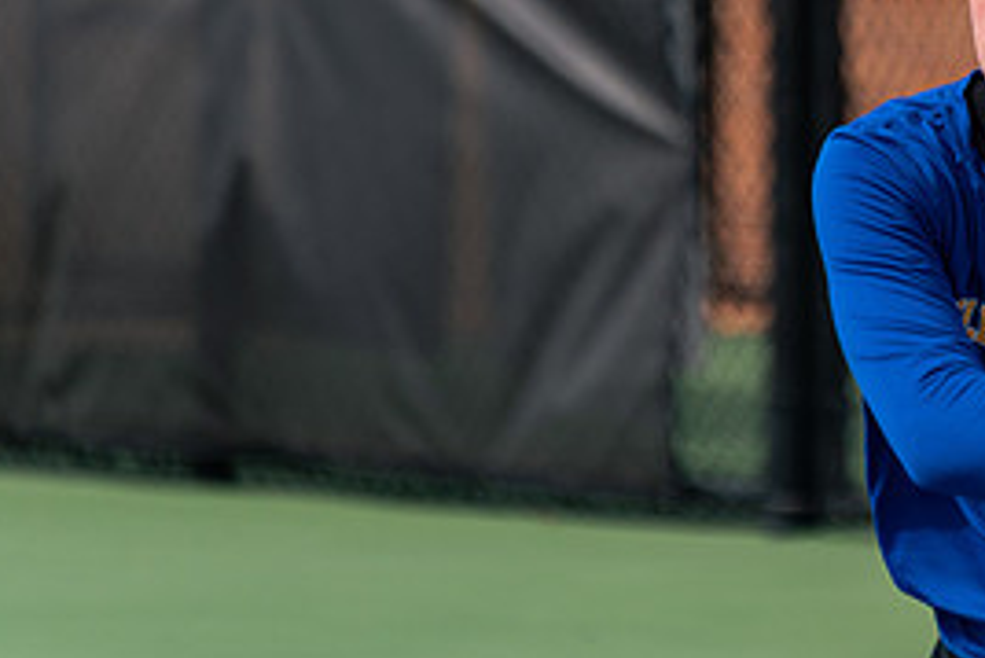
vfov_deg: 2.1
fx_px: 17794
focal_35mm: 650
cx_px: 1014
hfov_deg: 3.2
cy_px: 31
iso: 640
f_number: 5.6
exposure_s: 1/2500
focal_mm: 300
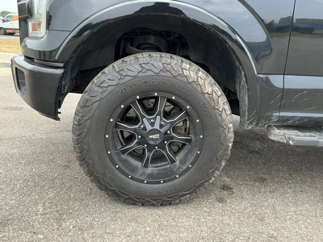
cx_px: 162
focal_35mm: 28
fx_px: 261
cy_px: 121
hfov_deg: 63.4
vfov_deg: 49.7
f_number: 1.8
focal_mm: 3
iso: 25
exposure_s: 1/215
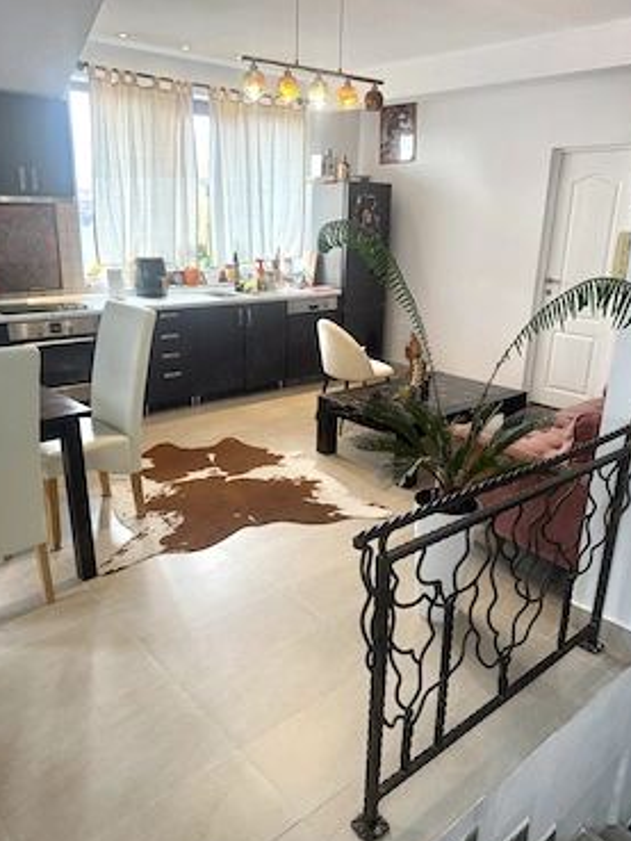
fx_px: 632
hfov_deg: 53.1
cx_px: 314
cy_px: 415
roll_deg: -1.8
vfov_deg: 67.3
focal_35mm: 26
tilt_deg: -17.3
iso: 160
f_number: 1.78
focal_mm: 6.76
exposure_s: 1/100
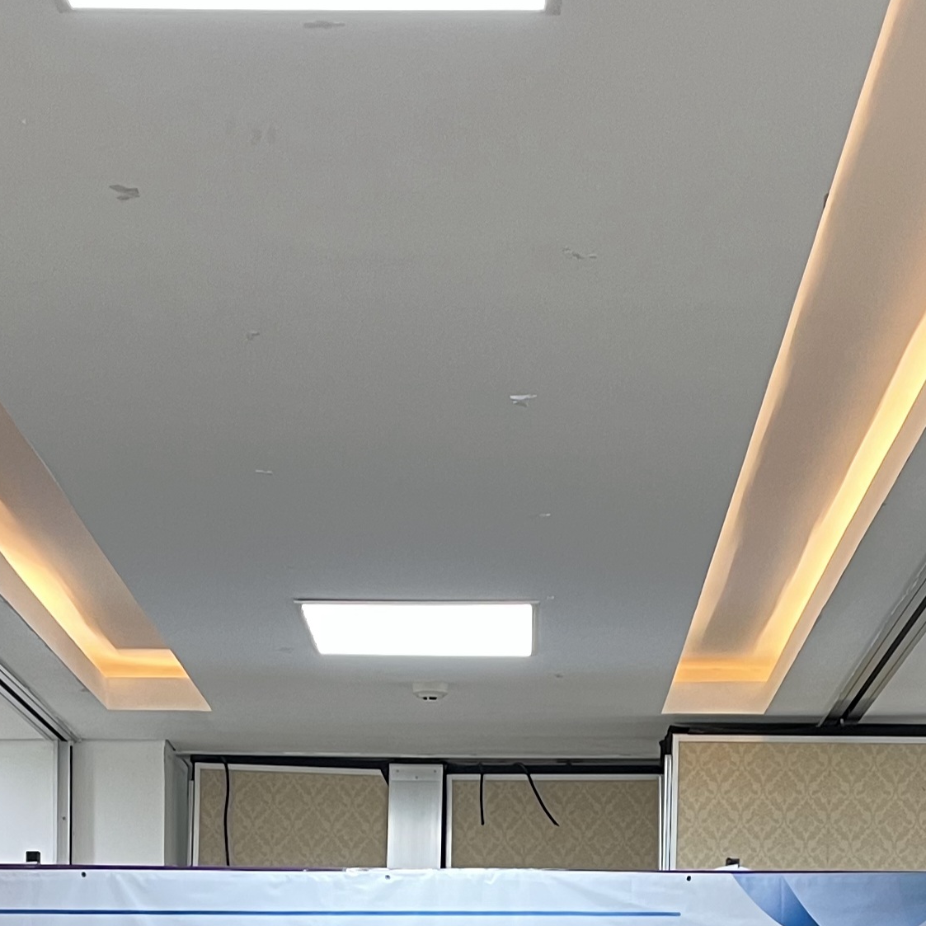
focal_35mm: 77
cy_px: 1140
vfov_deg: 20.8
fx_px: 2330
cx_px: 458
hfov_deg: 22.5
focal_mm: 5.1
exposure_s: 1/50
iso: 160
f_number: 1.6
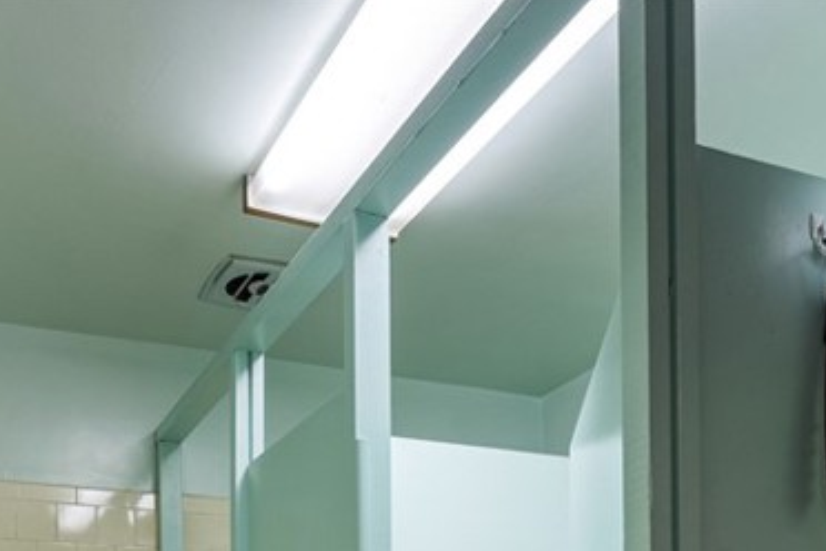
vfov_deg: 25.4
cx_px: 320
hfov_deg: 44.2
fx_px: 1009
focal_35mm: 44
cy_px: 752
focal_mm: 16
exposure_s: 1/2.5
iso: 320
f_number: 9
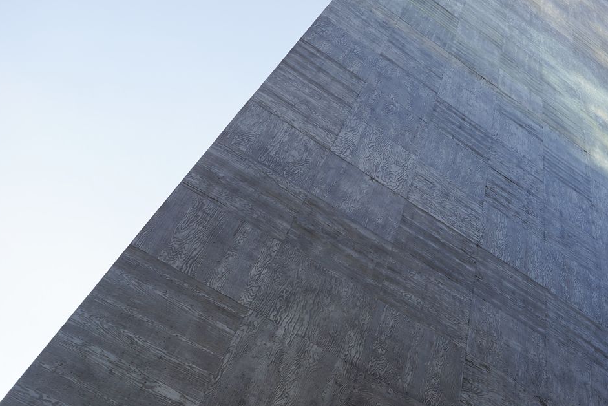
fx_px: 862
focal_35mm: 51
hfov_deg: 35.7
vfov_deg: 26.5
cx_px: 585
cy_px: 214
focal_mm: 24
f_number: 8
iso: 100
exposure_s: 1/100
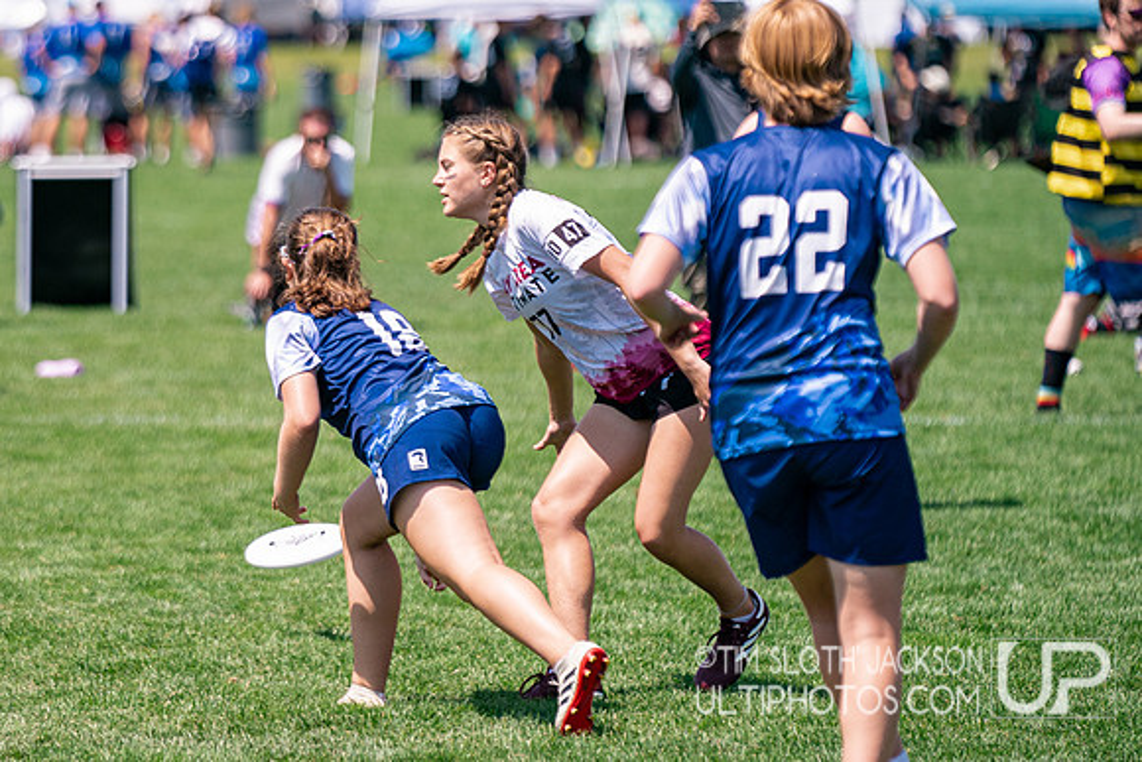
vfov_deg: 4.5
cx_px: 273
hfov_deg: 6.8
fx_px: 9661
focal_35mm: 304
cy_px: 337
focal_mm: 200
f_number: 3.2
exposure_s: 1/5000
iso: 320
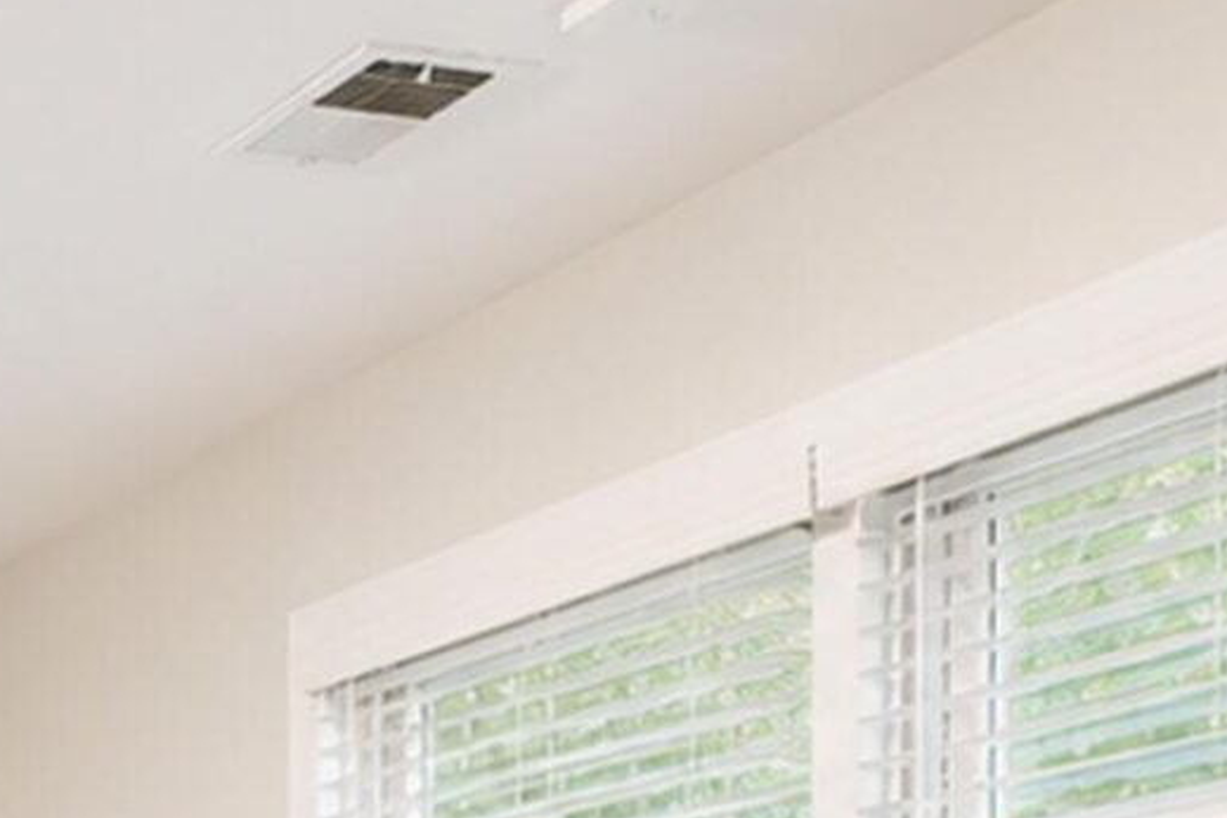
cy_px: 1346
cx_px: -792
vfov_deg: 16.3
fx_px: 2522
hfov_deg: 21.2
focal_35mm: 74
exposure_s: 1/60
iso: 2000
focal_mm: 10
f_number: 7.1
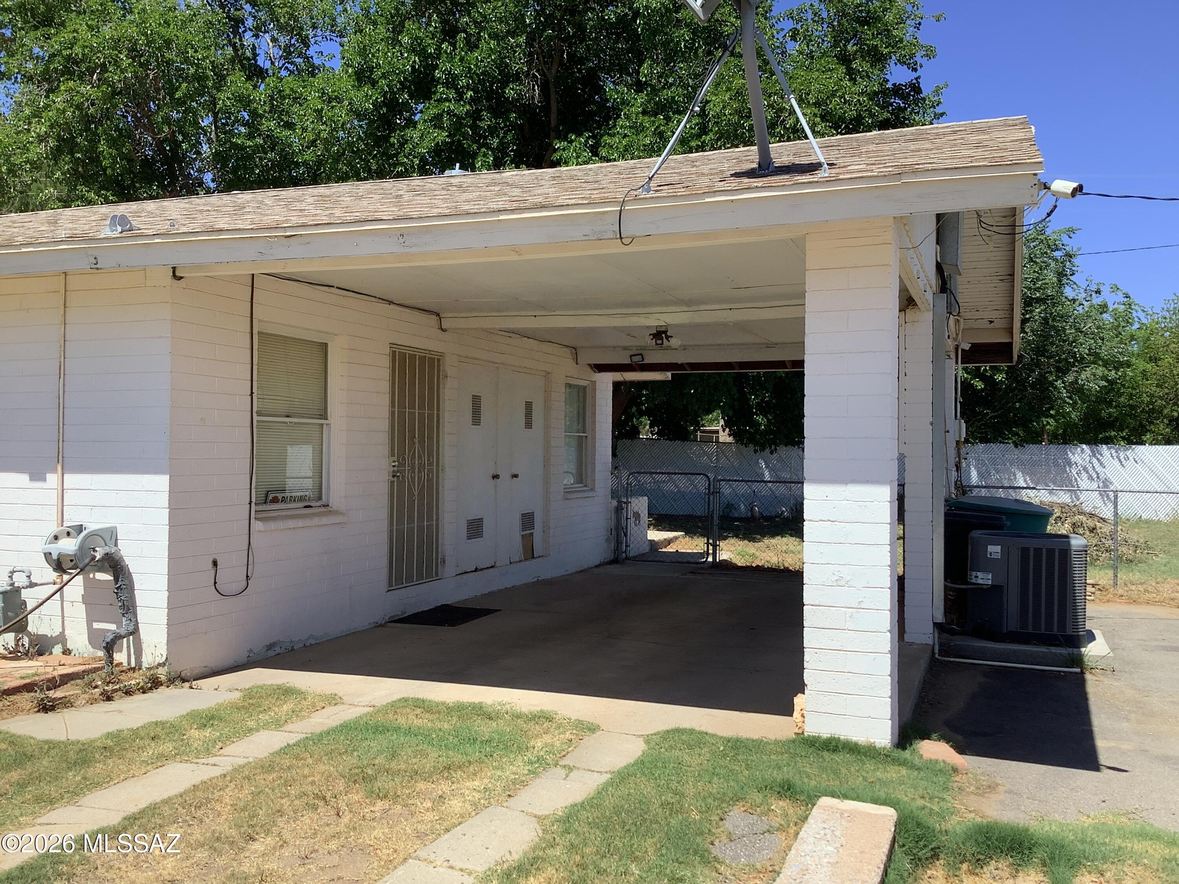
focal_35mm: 31
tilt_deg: +0.8
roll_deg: -0.6
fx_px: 1056
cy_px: 442
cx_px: 590
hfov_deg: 58.4
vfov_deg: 45.4
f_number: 2.4
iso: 25
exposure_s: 1/886
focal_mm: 3.3
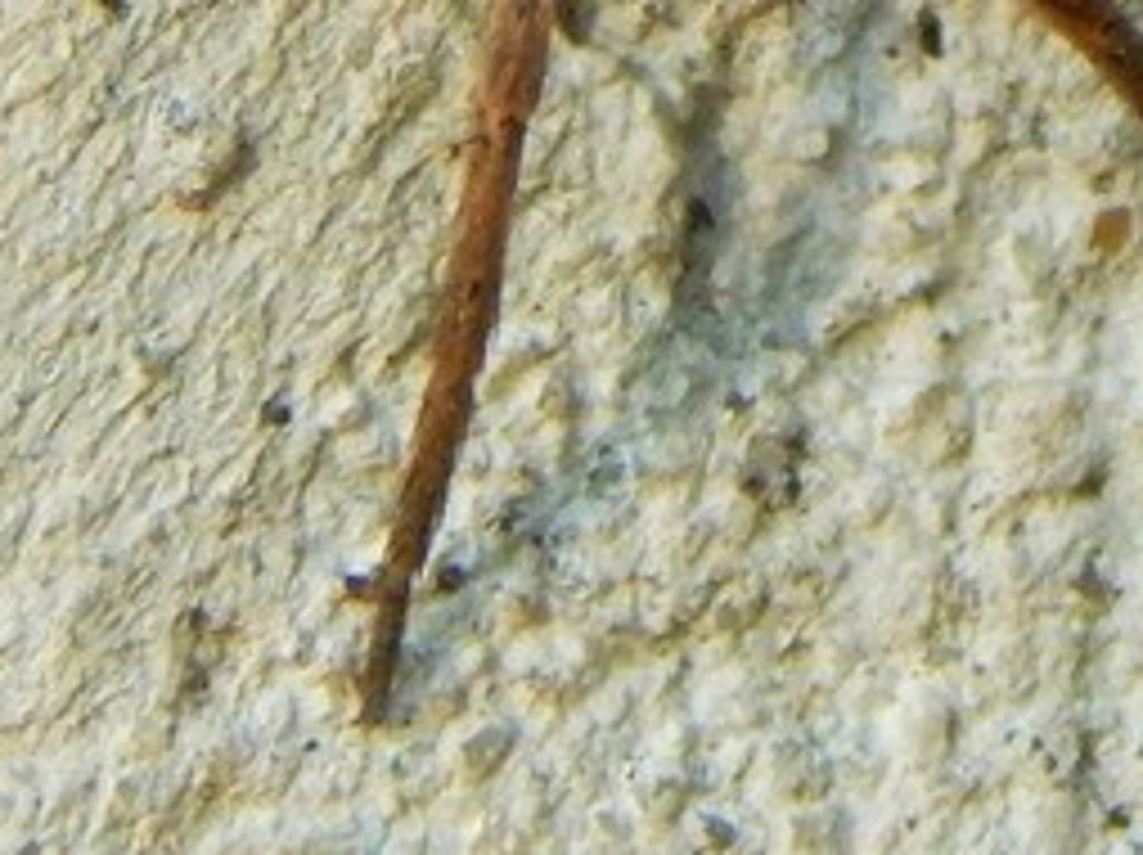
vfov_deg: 2.4
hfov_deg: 3.2
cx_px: 524
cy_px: -576
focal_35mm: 612
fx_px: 20189
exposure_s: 1/250
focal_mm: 32.8
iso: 400
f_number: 5.3
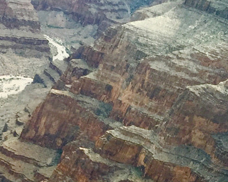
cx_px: -97
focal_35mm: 118
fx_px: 796
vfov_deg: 11.9
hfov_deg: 15.3
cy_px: 339
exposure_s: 1/286
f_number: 2.2
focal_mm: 4.15
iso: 32
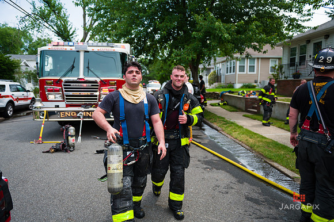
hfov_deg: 73.8
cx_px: 167
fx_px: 223
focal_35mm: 24
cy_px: 111
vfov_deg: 53.1
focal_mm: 24
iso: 200
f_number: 3.2
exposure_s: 1/1600
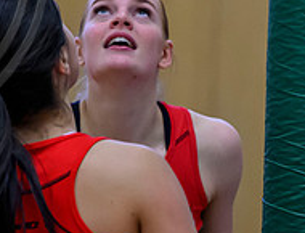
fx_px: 5657
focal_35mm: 638
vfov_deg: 2.4
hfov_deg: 3.1
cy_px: -151
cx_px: -90
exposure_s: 1/1000
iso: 3200
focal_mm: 140
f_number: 3.2
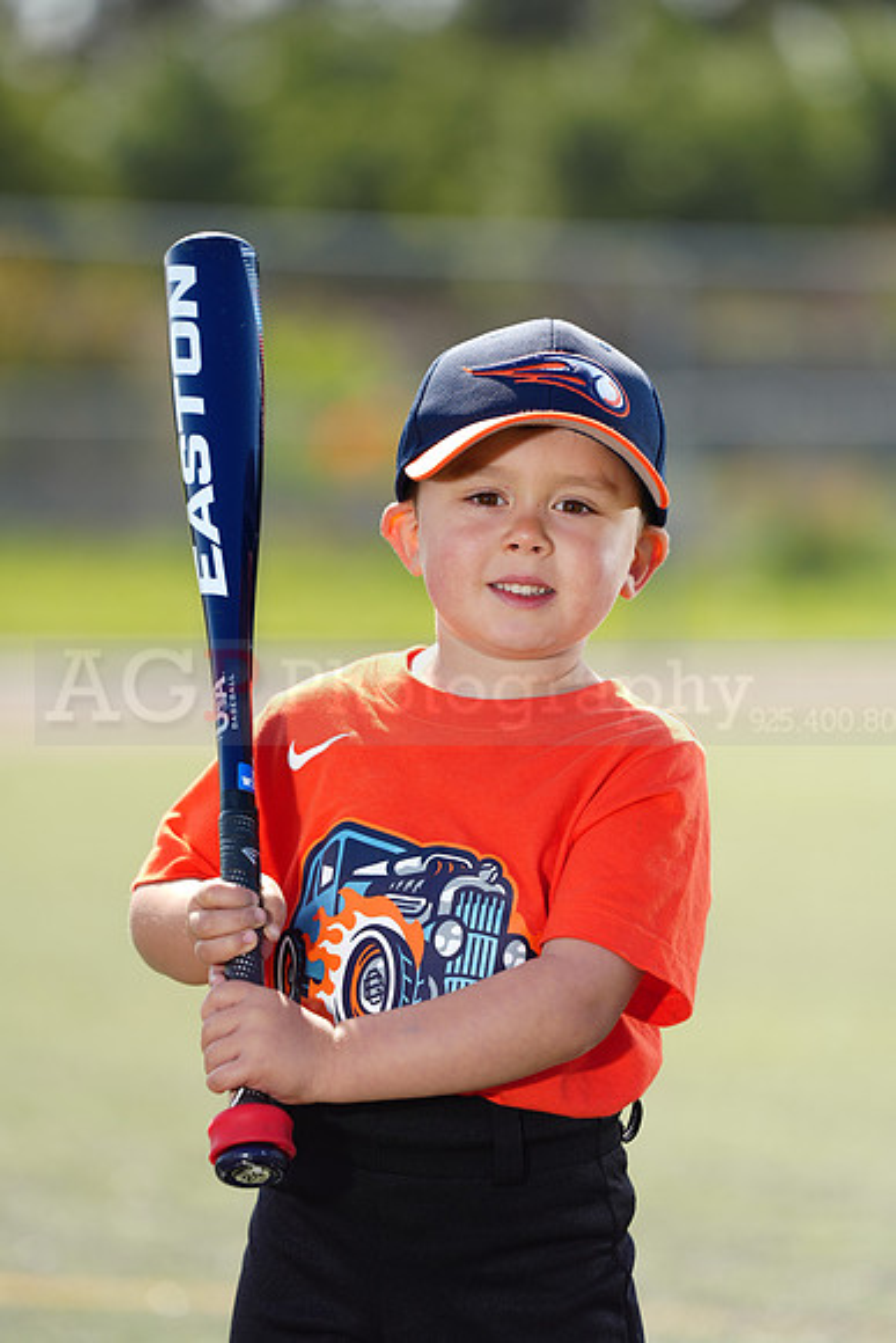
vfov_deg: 10.3
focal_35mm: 200
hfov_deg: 6.9
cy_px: 672
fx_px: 7462
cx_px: 448
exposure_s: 1/250
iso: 50
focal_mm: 200
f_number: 4
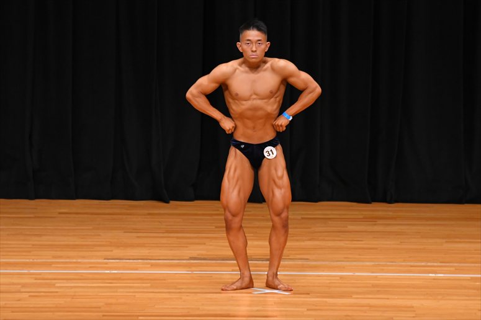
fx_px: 3806
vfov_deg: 4.8
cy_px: 160
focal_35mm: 285
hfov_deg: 7.2
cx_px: 240
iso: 3200
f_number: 5.6
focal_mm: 190
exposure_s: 1/400
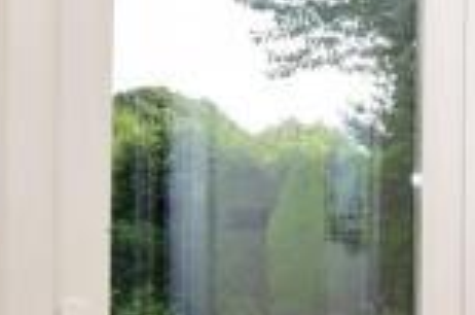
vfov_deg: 21.0
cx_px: 817
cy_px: 227
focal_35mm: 64
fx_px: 843
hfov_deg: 22.0
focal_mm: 10
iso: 400
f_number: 11
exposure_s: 1/200
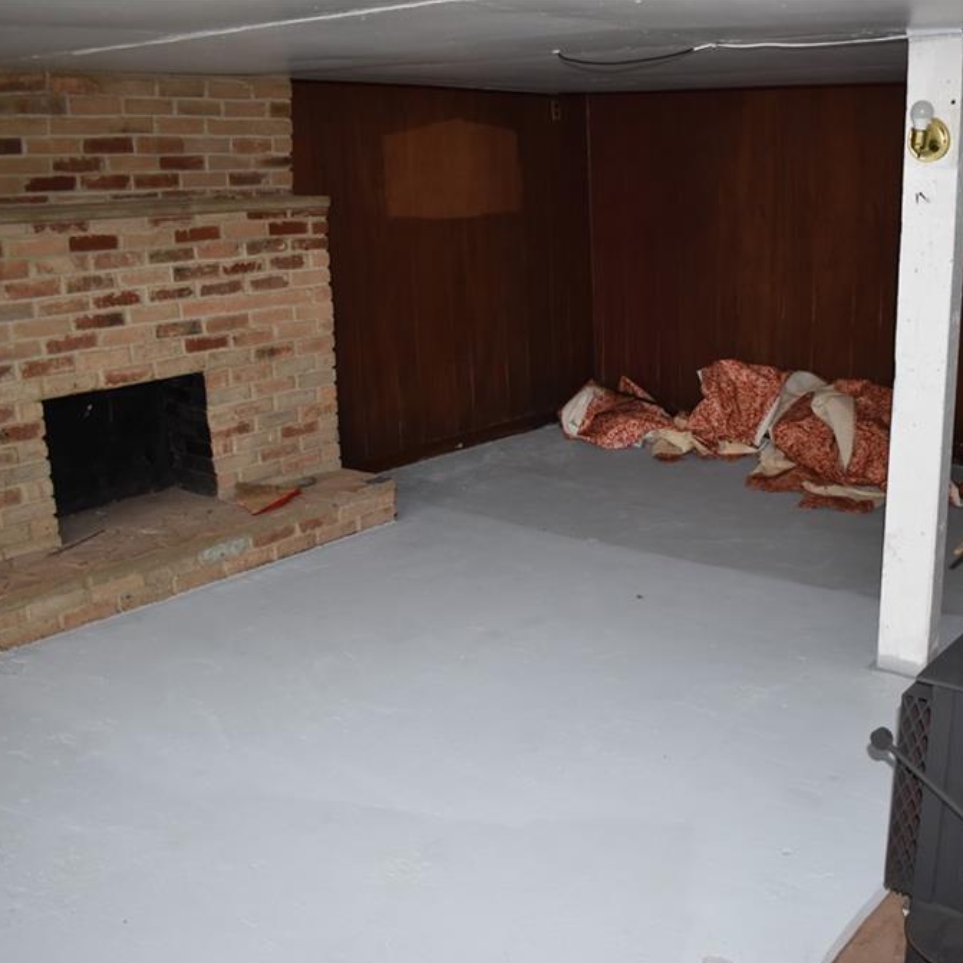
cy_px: 487
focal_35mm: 35
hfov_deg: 46.8
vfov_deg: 47.2
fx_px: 1102
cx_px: 604
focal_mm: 18
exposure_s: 1/60
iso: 800
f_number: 4
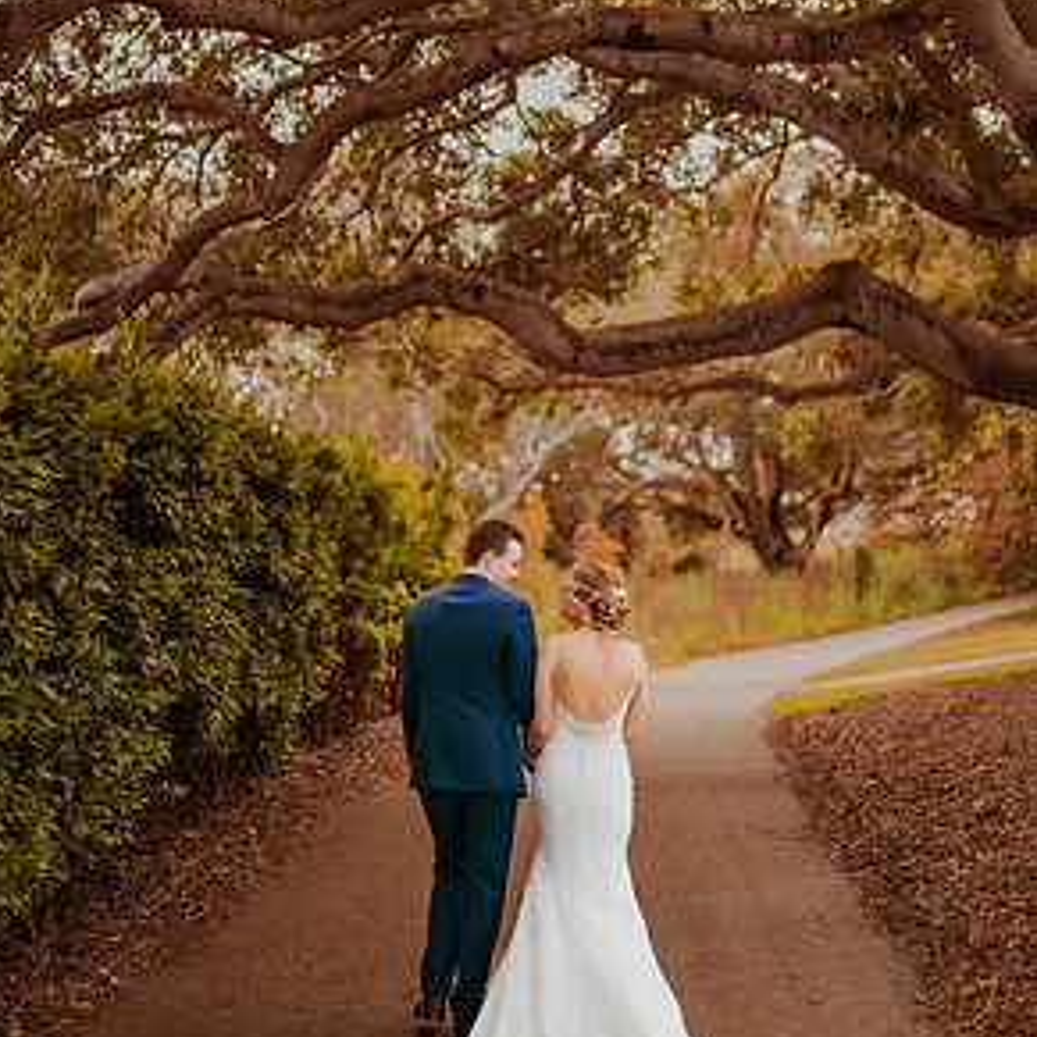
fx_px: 1559
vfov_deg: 36.8
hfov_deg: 36.8
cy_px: 495
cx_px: 508
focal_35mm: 46
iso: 320
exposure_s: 1/2000
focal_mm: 35
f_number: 1.4
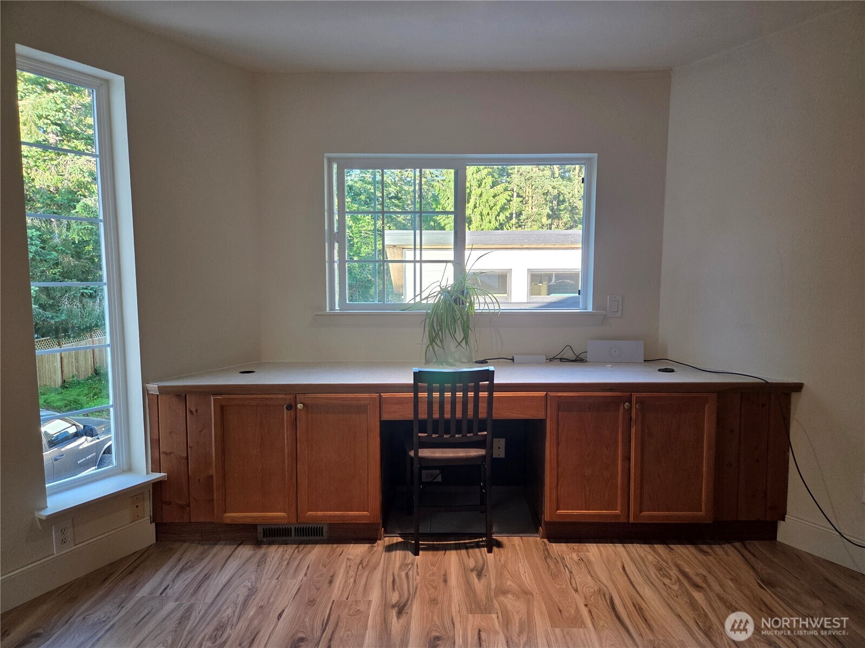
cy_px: 324
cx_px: 432
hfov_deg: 73.9
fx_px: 575
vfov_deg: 58.9
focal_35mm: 23
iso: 250
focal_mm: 5.4
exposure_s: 1/180
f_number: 1.8
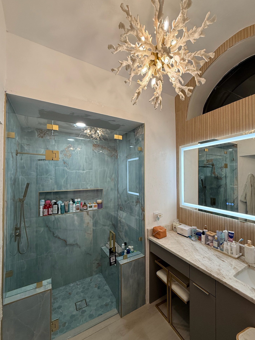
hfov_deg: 81.7
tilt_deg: +1.5
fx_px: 147
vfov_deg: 98.1
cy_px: 175
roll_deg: -0.2
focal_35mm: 15
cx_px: 133
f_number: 2.2
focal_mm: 2.22
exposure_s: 1/120
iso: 125
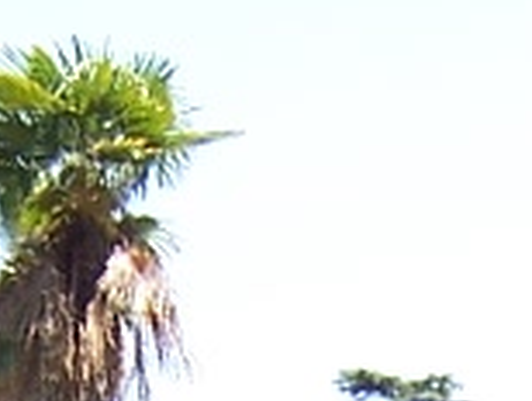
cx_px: 442
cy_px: 1314
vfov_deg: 5.4
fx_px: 3956
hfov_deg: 7.7
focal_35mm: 257
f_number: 3.4
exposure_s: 1/350
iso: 80
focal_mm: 5.5
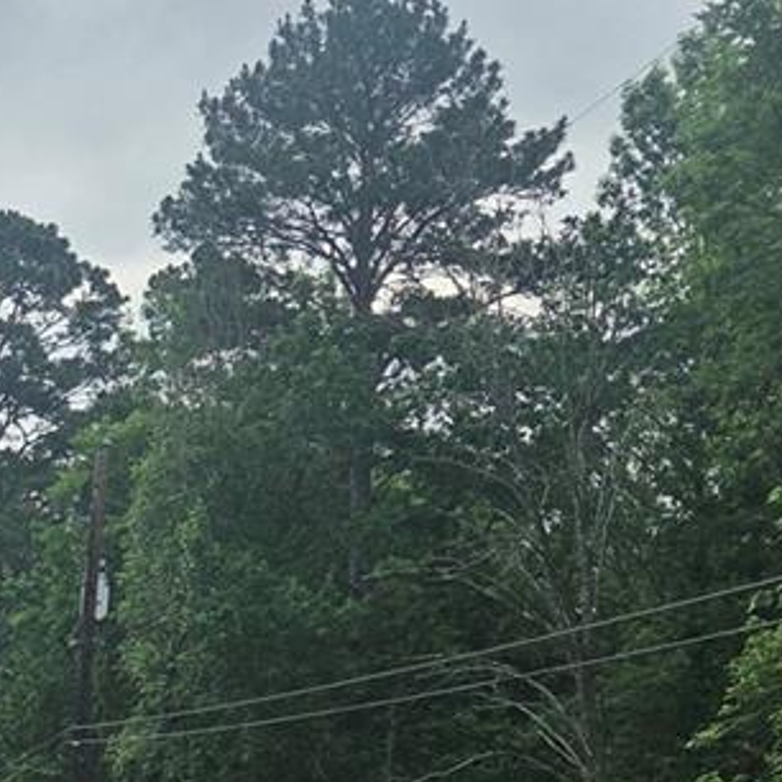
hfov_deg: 15.6
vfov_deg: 16.2
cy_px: 1020
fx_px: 2607
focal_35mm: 102
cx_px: -427
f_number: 1.8
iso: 80
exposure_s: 1/2767
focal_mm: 5.4
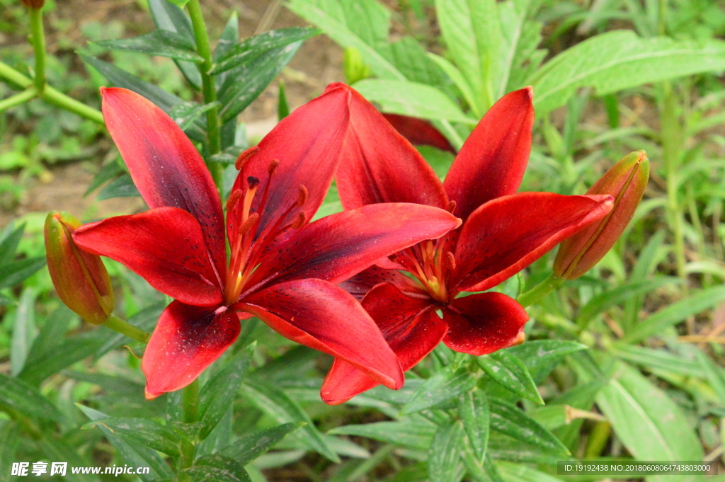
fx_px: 2264
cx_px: 362
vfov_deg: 12.2
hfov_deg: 18.2
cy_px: 241
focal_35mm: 112
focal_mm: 75
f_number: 16
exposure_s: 1/200
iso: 6400
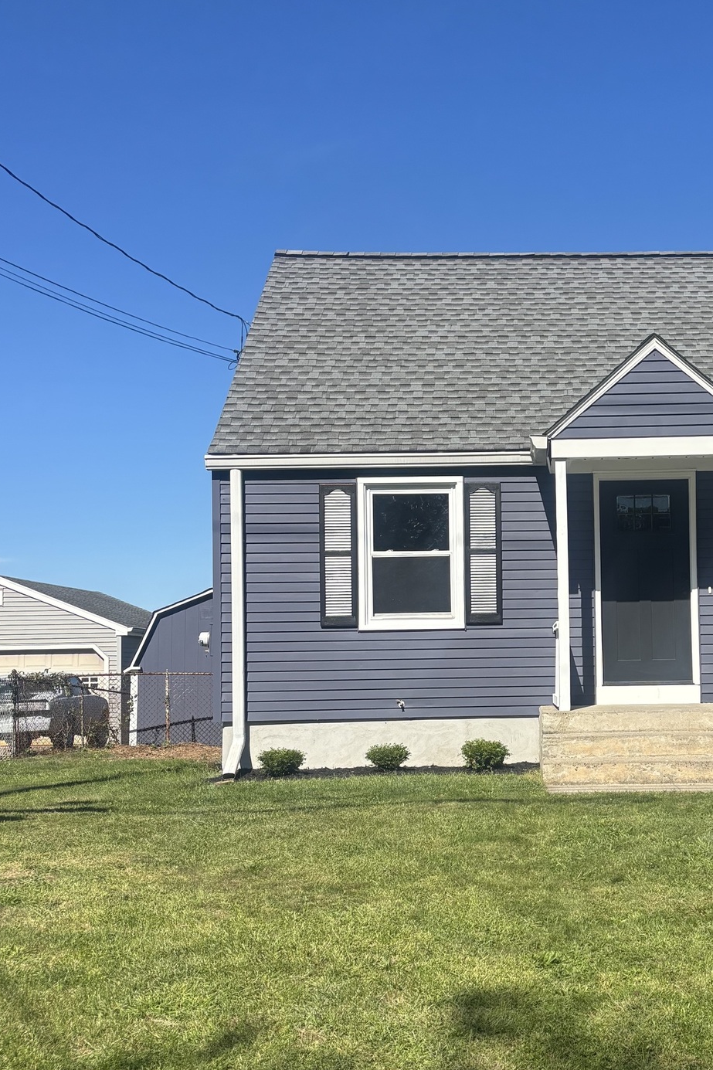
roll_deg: +0.8
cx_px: 569
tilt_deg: +2.5
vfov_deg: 43.5
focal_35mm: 45
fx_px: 1337
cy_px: 624
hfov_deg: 29.2
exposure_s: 1/3650
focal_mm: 5.96
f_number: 1.6
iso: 50
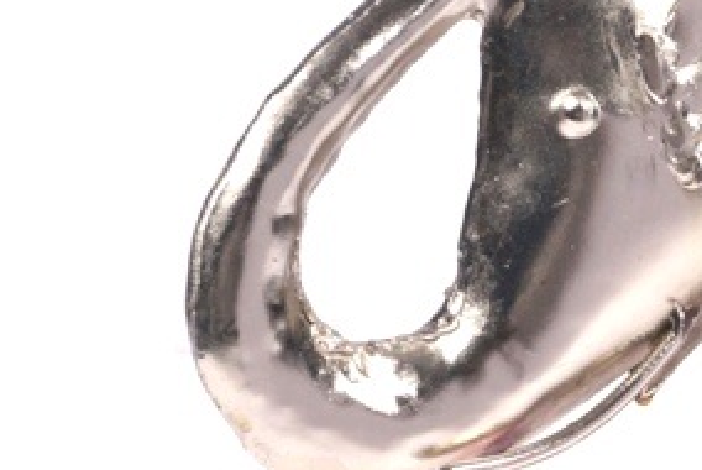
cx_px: 1127
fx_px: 4216
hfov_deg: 9.2
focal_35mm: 216
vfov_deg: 6.3
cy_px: 508
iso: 250
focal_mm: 60
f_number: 16
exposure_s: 1/125
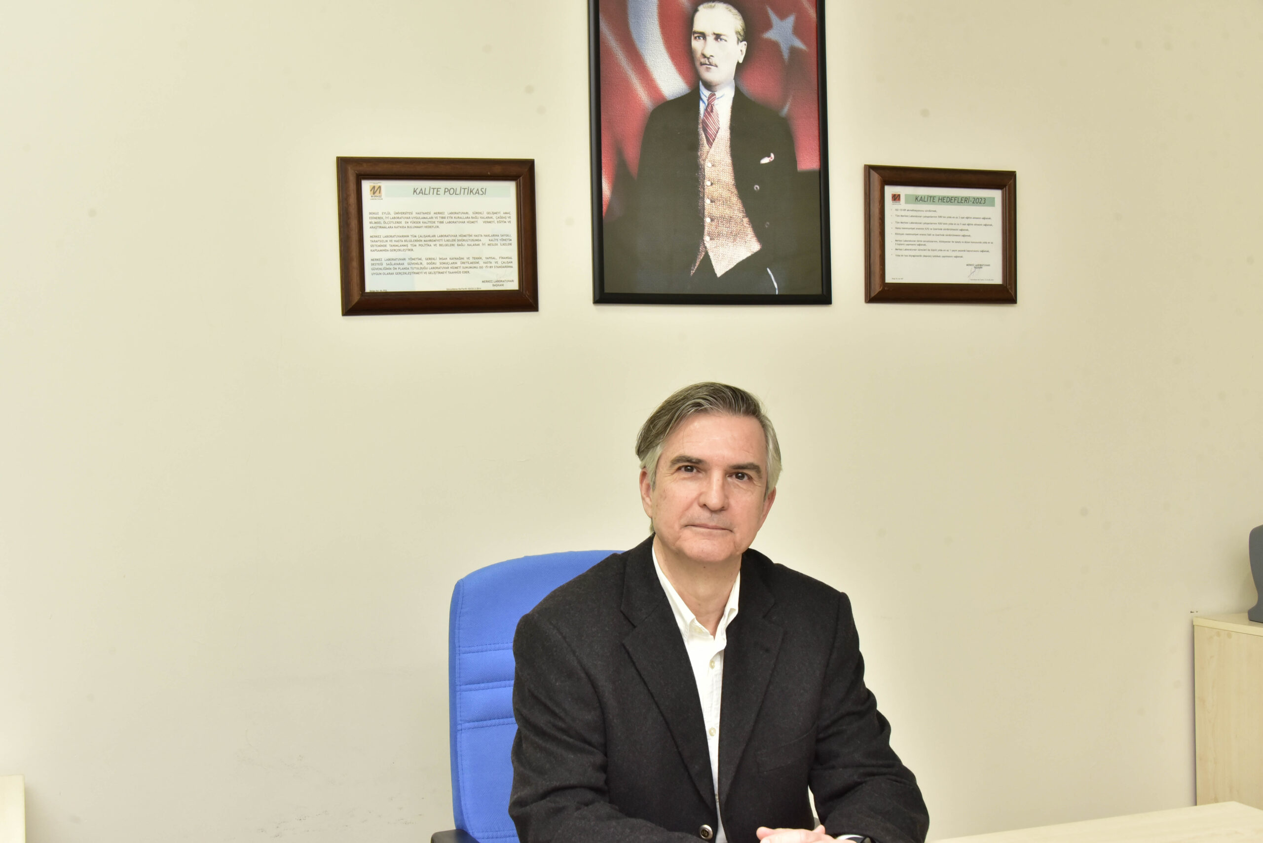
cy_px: 422
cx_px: 632
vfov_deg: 30.5
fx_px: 1544
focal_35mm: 44
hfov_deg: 44.5
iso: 2000
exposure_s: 1/60
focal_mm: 44
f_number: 9
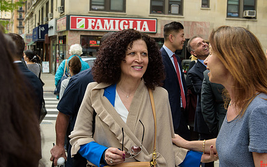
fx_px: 415
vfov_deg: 22.7
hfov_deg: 35.7
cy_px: 74
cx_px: 126
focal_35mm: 57
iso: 200
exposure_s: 1/250
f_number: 5
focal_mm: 42
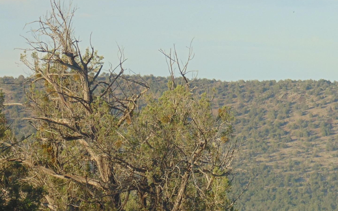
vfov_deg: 3.1
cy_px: 129
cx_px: 318
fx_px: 3850
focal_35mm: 418
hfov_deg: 5.0
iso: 80
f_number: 5.4
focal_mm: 34.2
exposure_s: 1/160
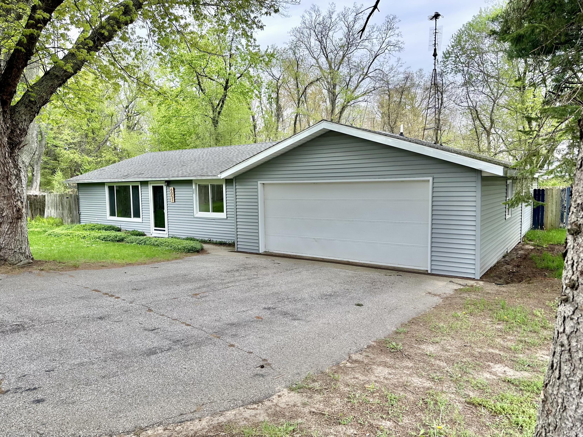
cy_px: 218
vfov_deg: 56.8
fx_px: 404
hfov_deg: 71.6
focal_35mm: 24
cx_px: 292
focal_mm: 6.86
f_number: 1.78
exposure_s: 1/477
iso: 80
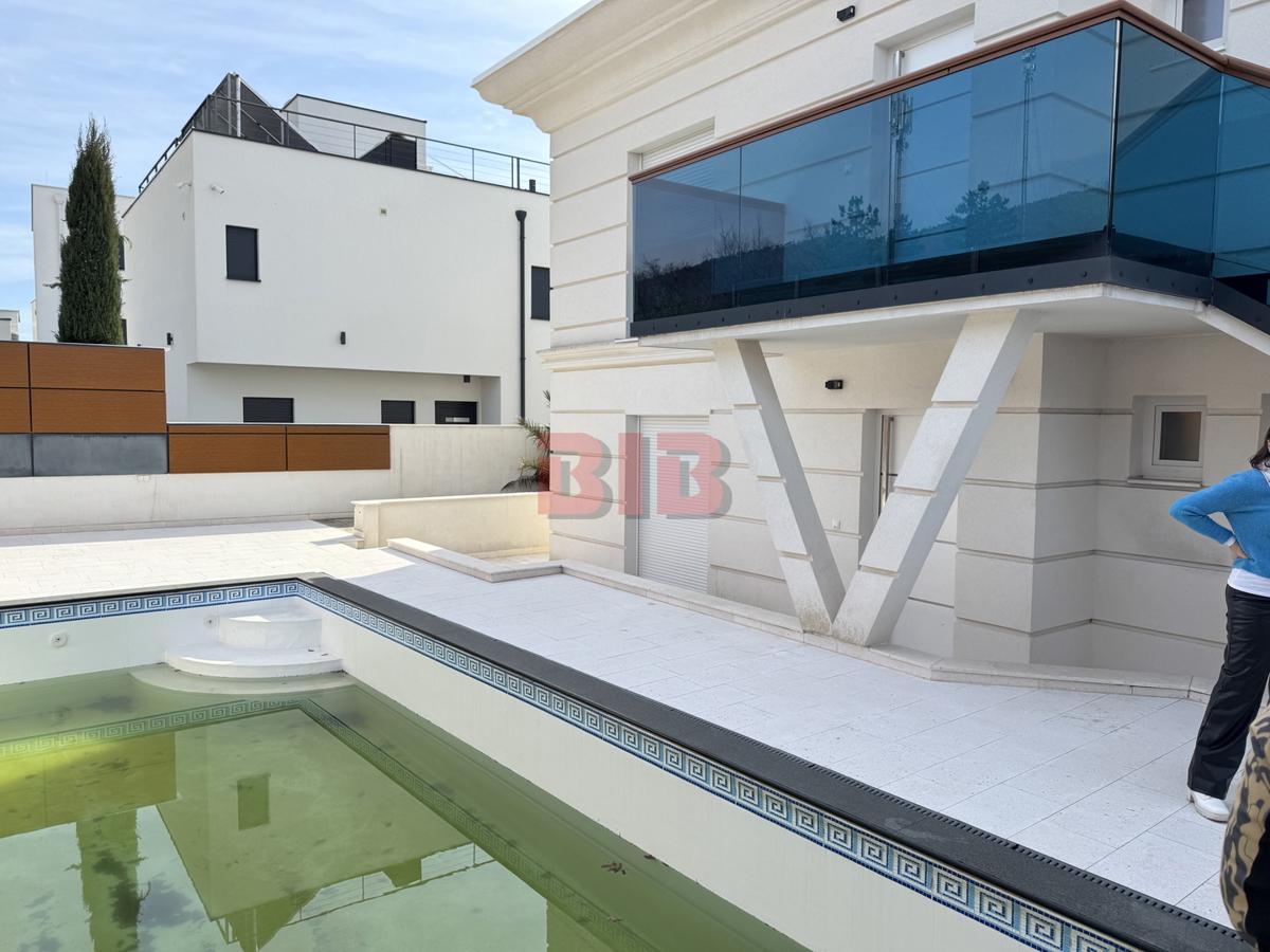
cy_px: 476
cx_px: 635
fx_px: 881
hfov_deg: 71.6
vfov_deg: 56.8
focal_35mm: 24
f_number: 1.78
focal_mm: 6.76
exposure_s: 1/3802
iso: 80
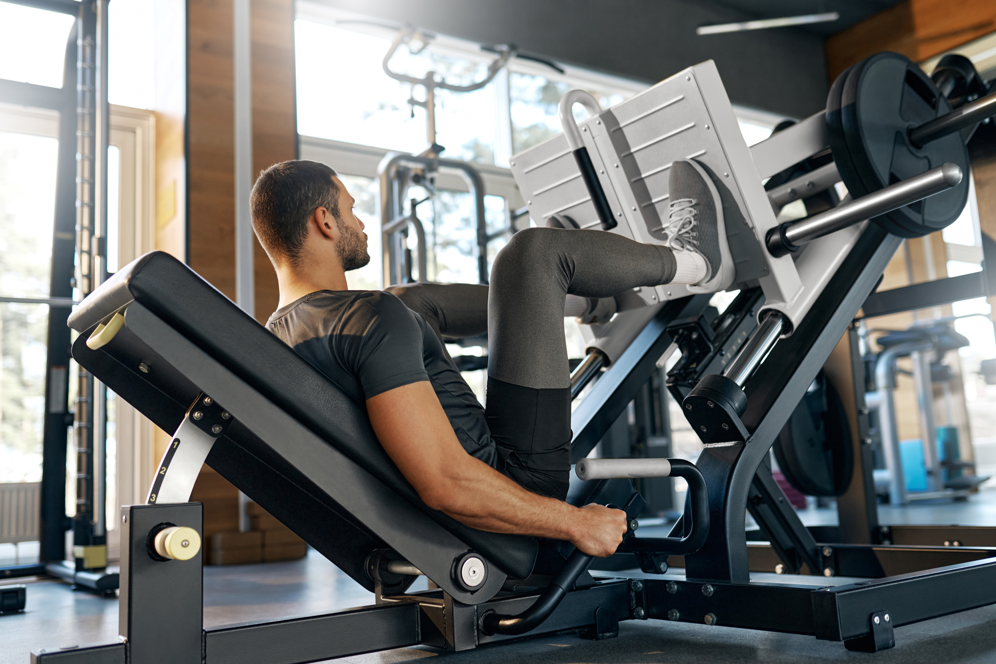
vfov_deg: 37.9
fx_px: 968
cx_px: 498
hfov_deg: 54.4
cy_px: 332
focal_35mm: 35
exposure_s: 1/250
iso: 640
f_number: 2
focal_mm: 35
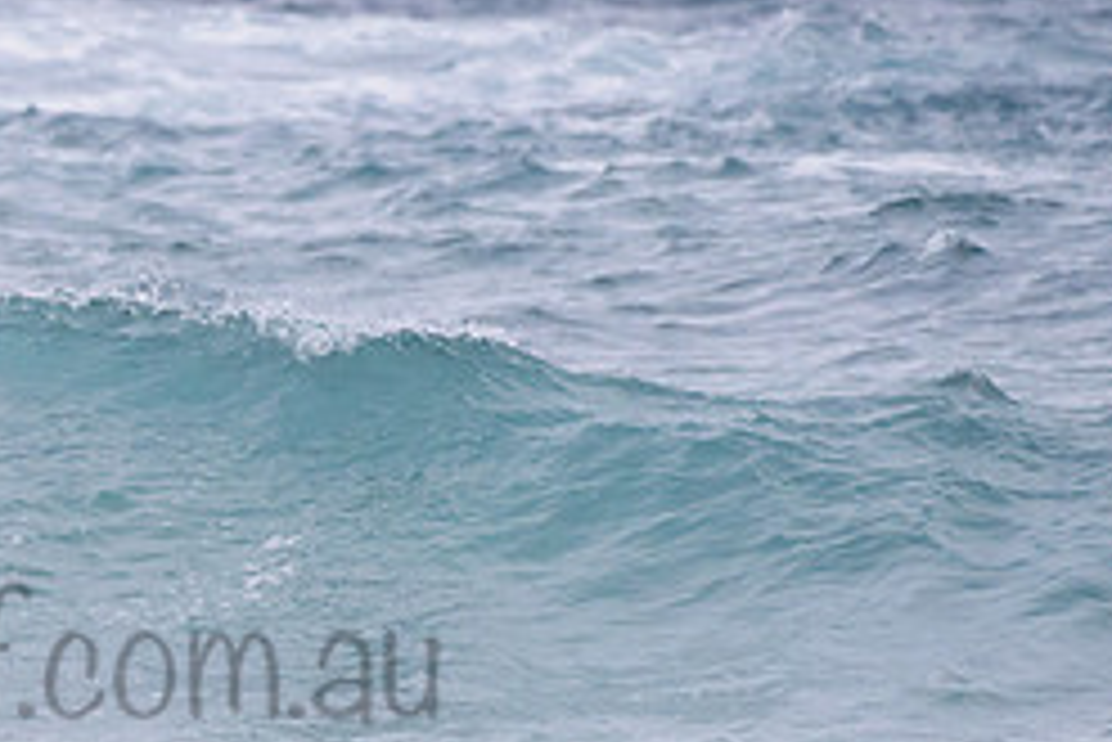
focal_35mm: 1439
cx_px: -329
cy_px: 417
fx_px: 44473
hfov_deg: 1.4
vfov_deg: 1.0
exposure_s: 1/2000
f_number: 5.6
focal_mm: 500
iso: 900
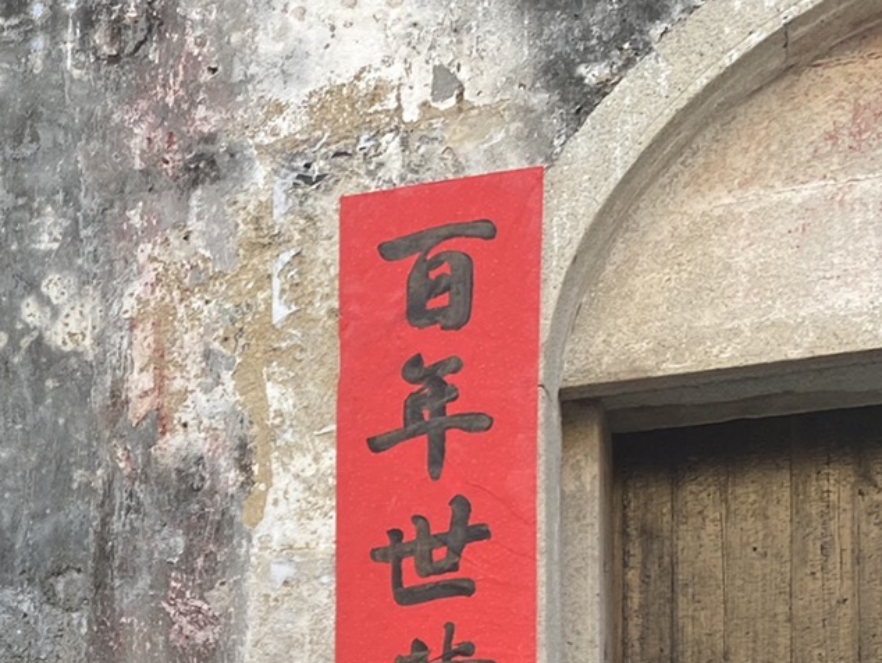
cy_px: 999
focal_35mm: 82
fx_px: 2090
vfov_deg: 16.4
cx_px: -358
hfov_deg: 21.0
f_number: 1.8
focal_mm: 4.25
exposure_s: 1/145
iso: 32
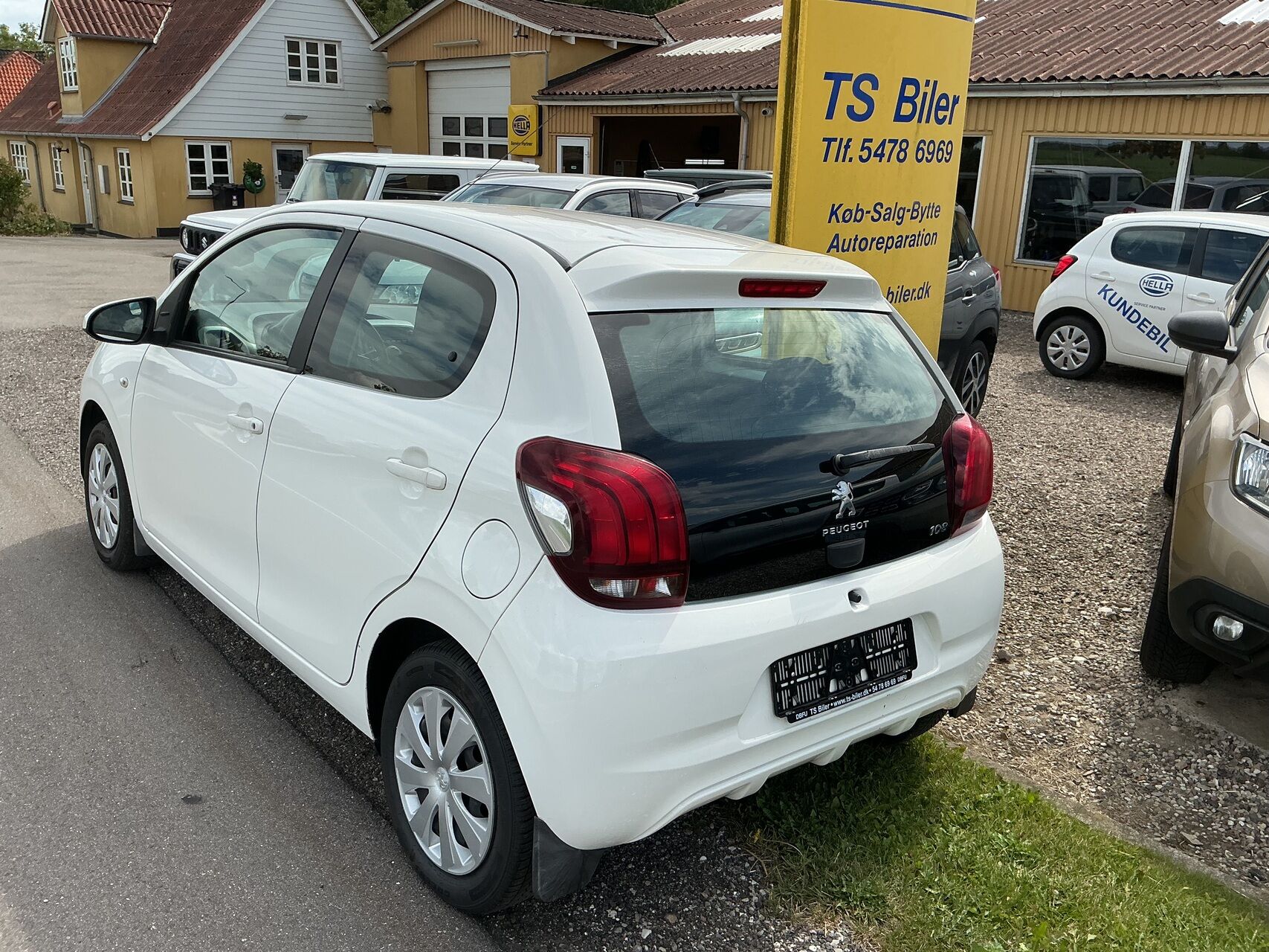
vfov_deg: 48.2
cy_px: 476
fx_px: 1063
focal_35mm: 29
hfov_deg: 61.7
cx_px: 634
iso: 25
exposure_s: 1/1490
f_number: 1.8
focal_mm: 3
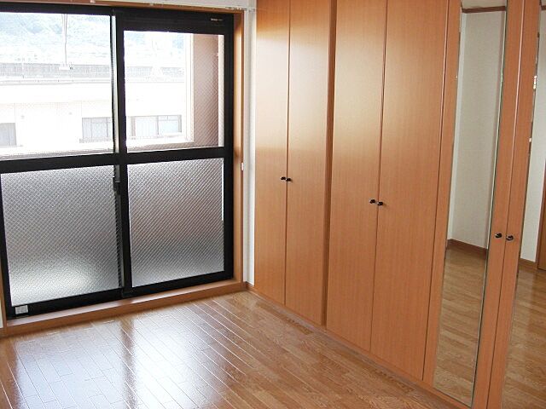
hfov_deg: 49.0
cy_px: 204
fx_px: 599
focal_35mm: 38
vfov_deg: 37.7
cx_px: 273
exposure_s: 1/80
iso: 100
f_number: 2.8
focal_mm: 7.9
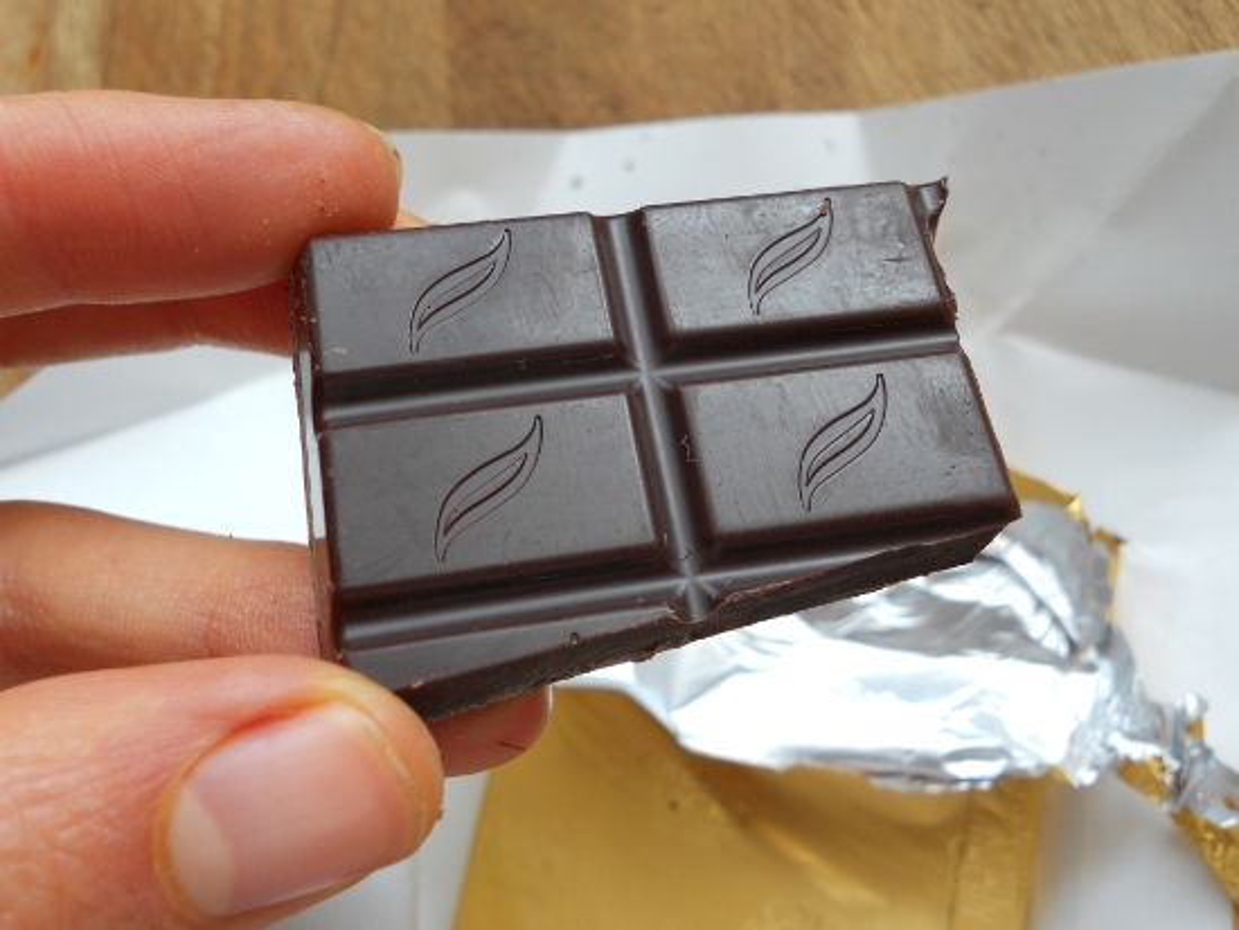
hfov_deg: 56.8
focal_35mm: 32
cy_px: 465
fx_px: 1146
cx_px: 620
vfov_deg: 44.2
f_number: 3.5
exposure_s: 1/50
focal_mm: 5.8
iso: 80
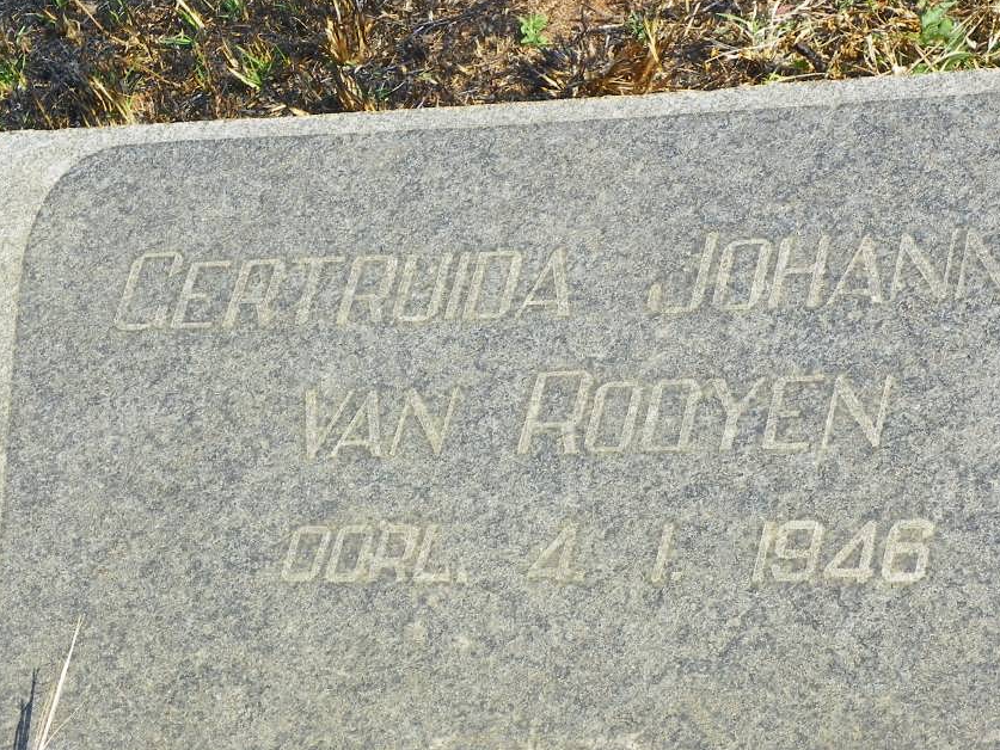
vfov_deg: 12.5
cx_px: 614
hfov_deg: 16.5
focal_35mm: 119
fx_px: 3438
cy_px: 437
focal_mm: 14.7
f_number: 5.6
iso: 64
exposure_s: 1/125
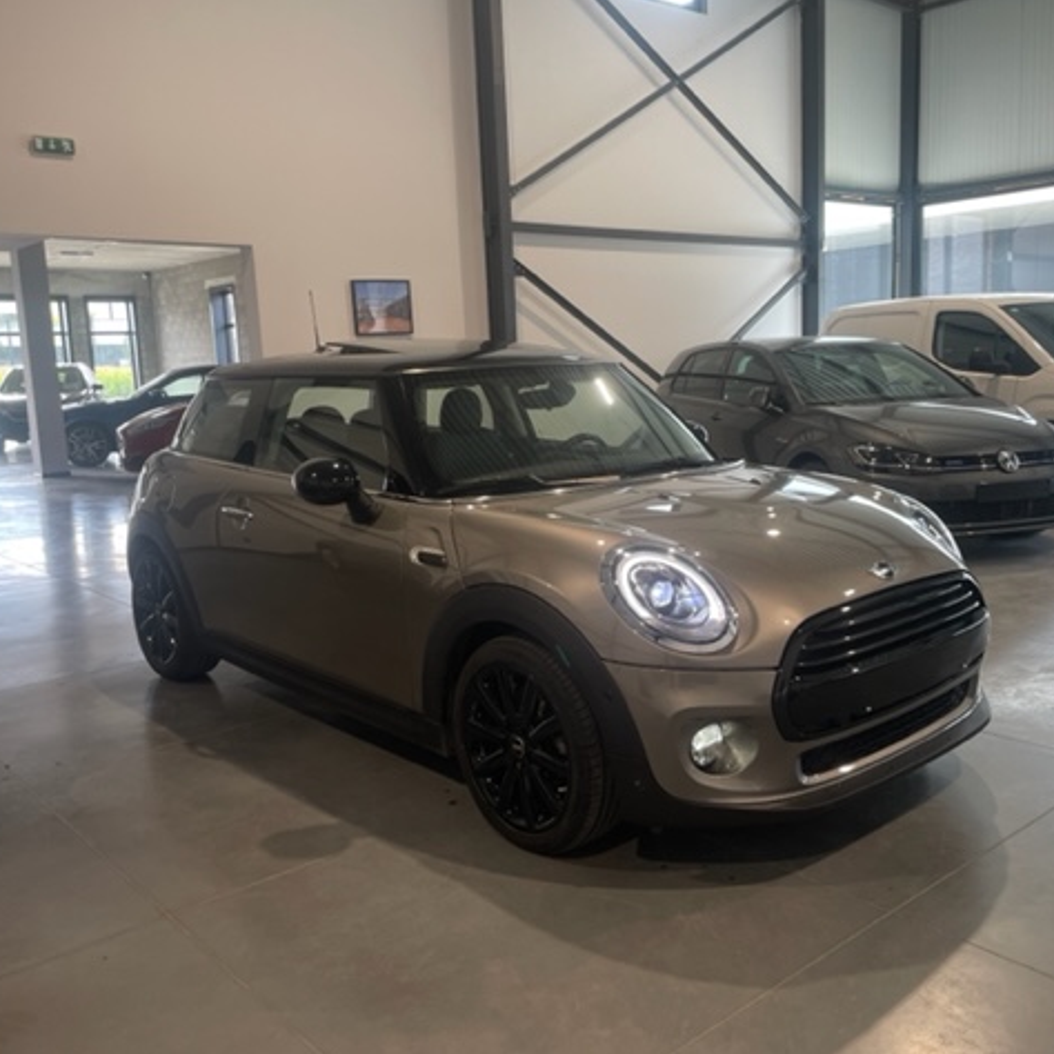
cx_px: 571
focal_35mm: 31
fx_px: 1068
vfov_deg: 52.5
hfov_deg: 52.5
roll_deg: +2.5
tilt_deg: -9.3
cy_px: 529
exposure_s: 1/101
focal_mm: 4.2
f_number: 1.6
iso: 64
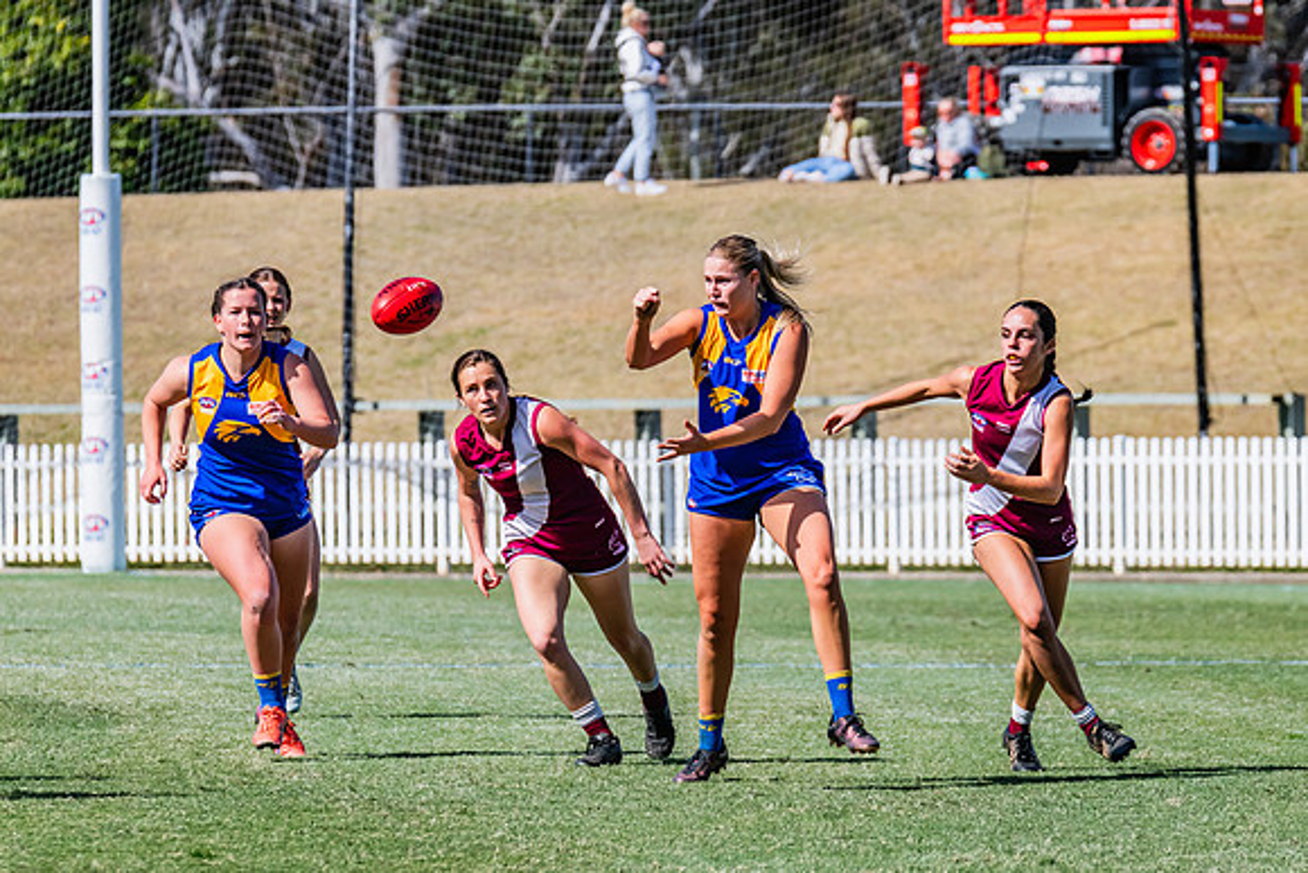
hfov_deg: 5.5
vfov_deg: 3.7
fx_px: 13635
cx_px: 735
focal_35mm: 375
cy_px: 481
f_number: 10
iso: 800
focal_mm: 310
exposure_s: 1/1600
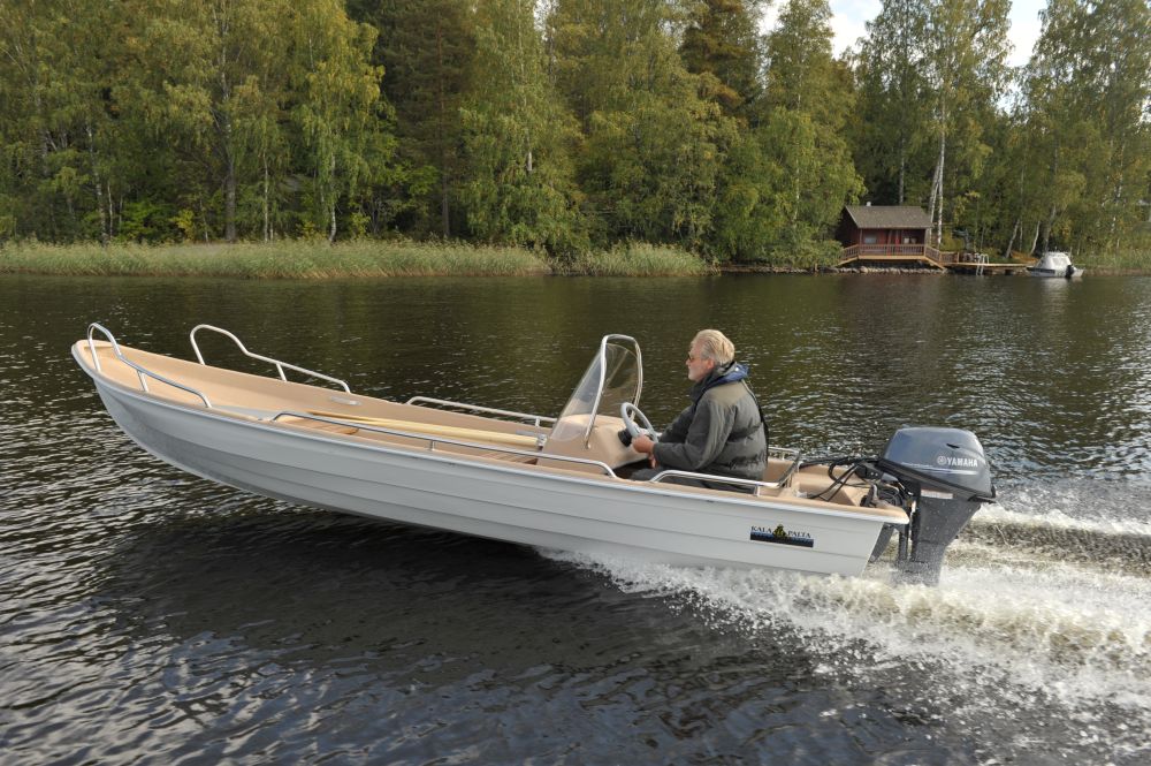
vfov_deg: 42.3
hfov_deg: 60.3
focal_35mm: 31
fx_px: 990
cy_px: 383
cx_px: 576
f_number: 5.6
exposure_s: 1/800
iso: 400
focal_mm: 31
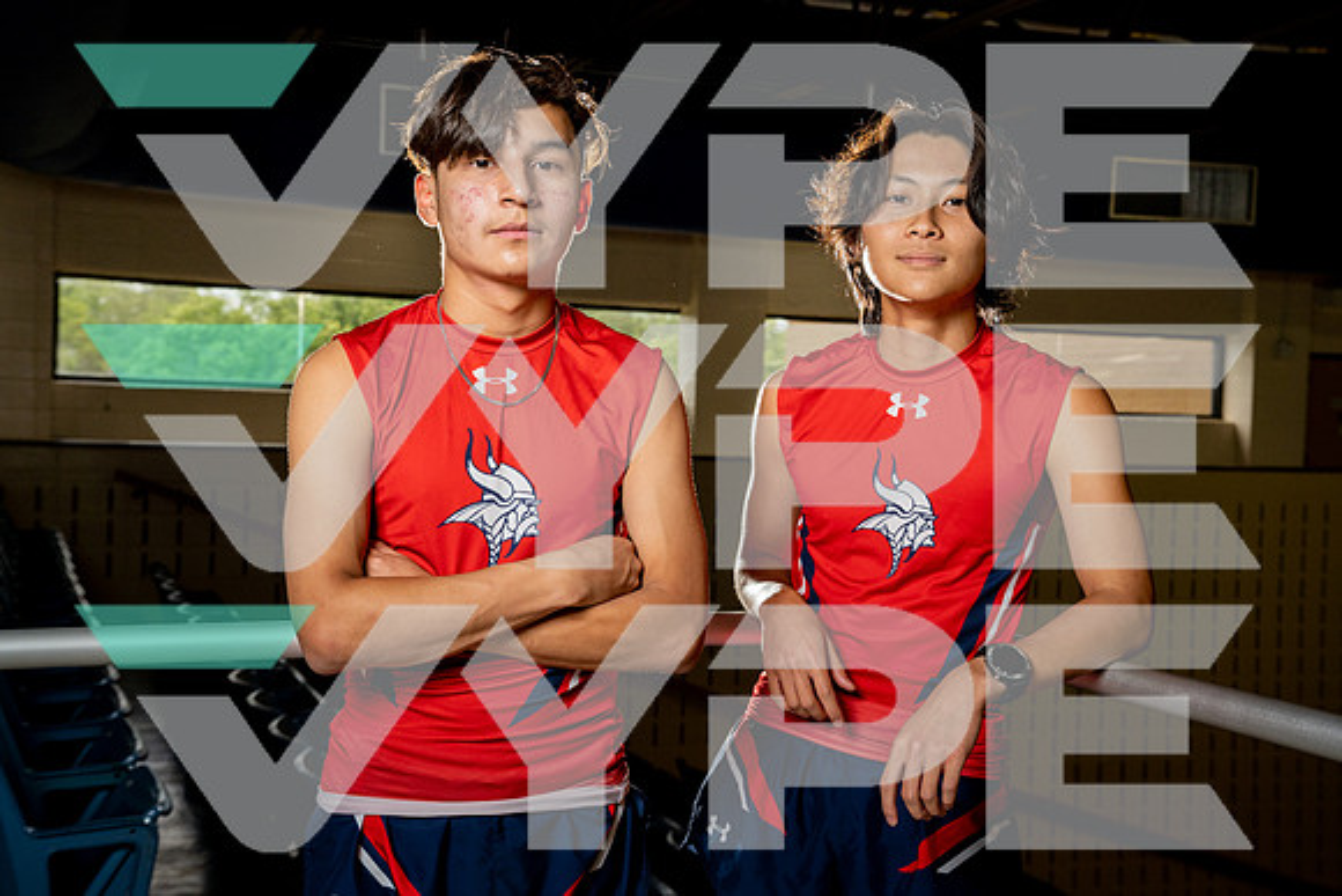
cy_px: 448
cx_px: 671
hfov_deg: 42.7
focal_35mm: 46
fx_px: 1715
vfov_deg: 29.3
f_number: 6.3
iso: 800
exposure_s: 1/250
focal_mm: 46
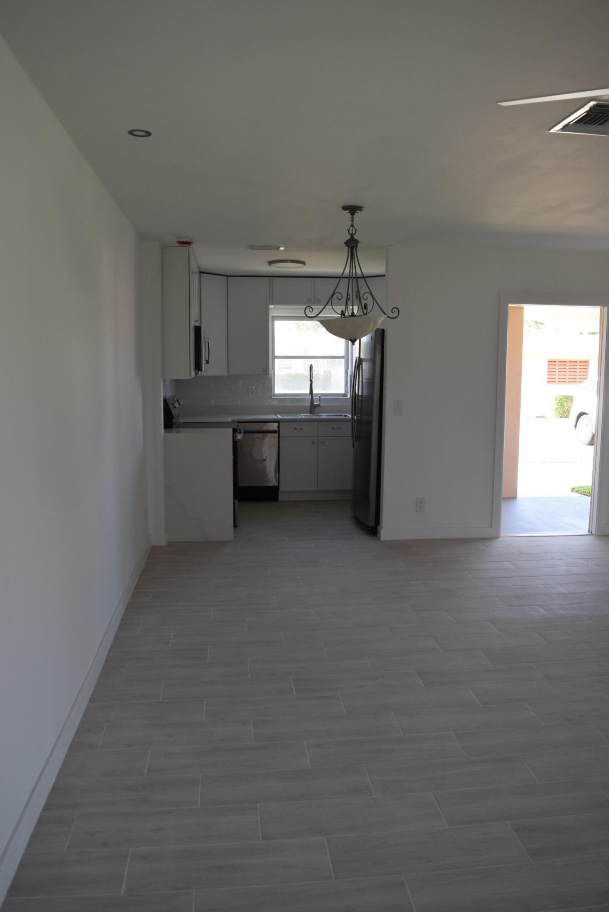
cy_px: 456
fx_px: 684
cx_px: 304
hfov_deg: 48.0
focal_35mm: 27
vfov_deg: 67.4
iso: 400
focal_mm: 18
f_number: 5
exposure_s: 1/100
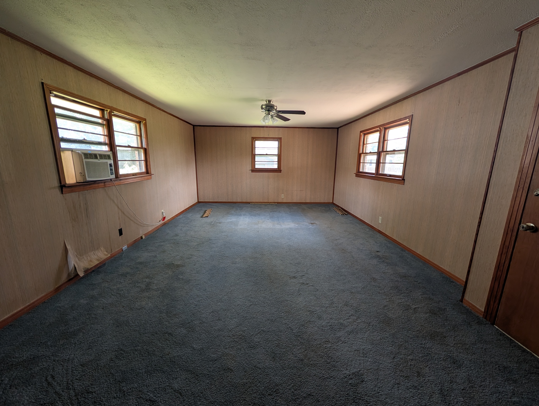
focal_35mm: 12
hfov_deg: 110.5
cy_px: 203
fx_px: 187
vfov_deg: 94.6
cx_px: 270
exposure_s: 1/69.9
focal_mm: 2.02
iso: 84
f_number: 1.7
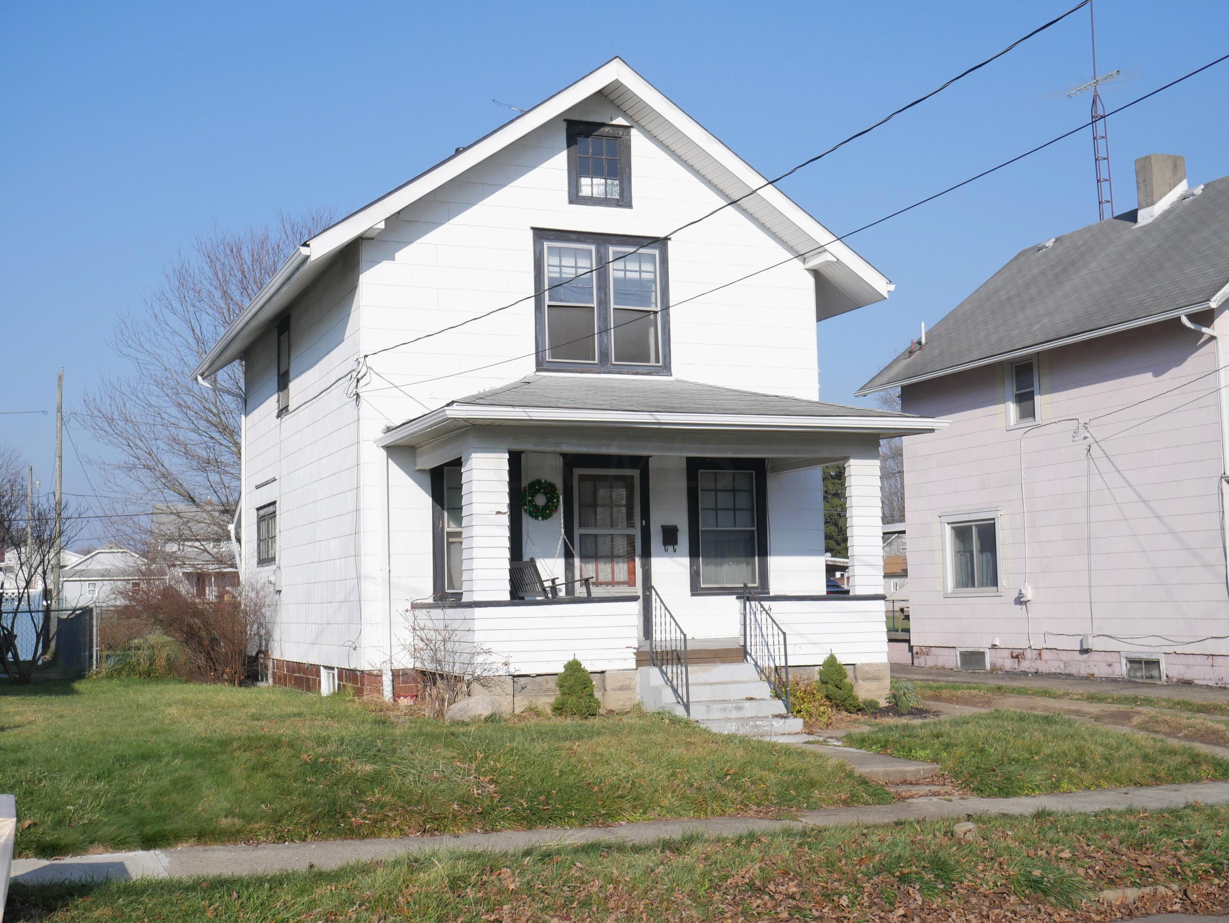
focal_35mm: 44
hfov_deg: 42.9
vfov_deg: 32.9
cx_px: 614
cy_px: 462
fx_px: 1563
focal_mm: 22
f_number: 5
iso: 800
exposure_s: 1/4000
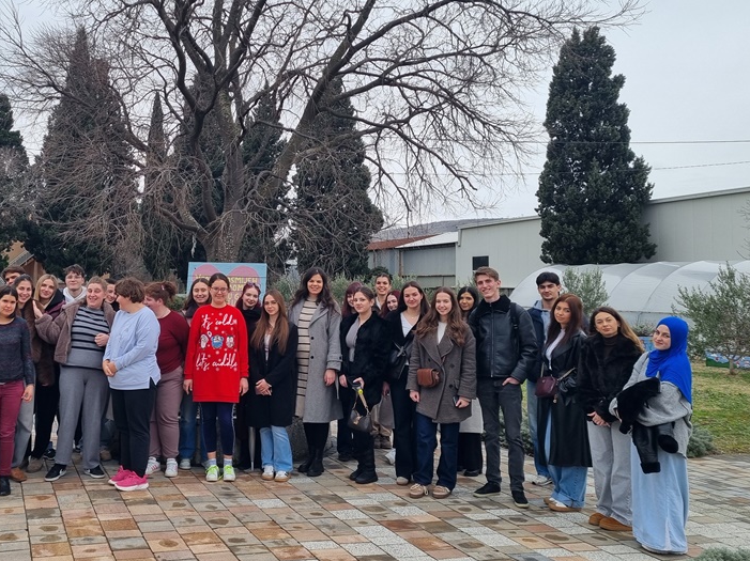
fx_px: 823
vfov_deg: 37.6
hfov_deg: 47.9
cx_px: 229
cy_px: 237
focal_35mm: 38
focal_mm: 5.4
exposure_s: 1/720
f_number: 1.8
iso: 50
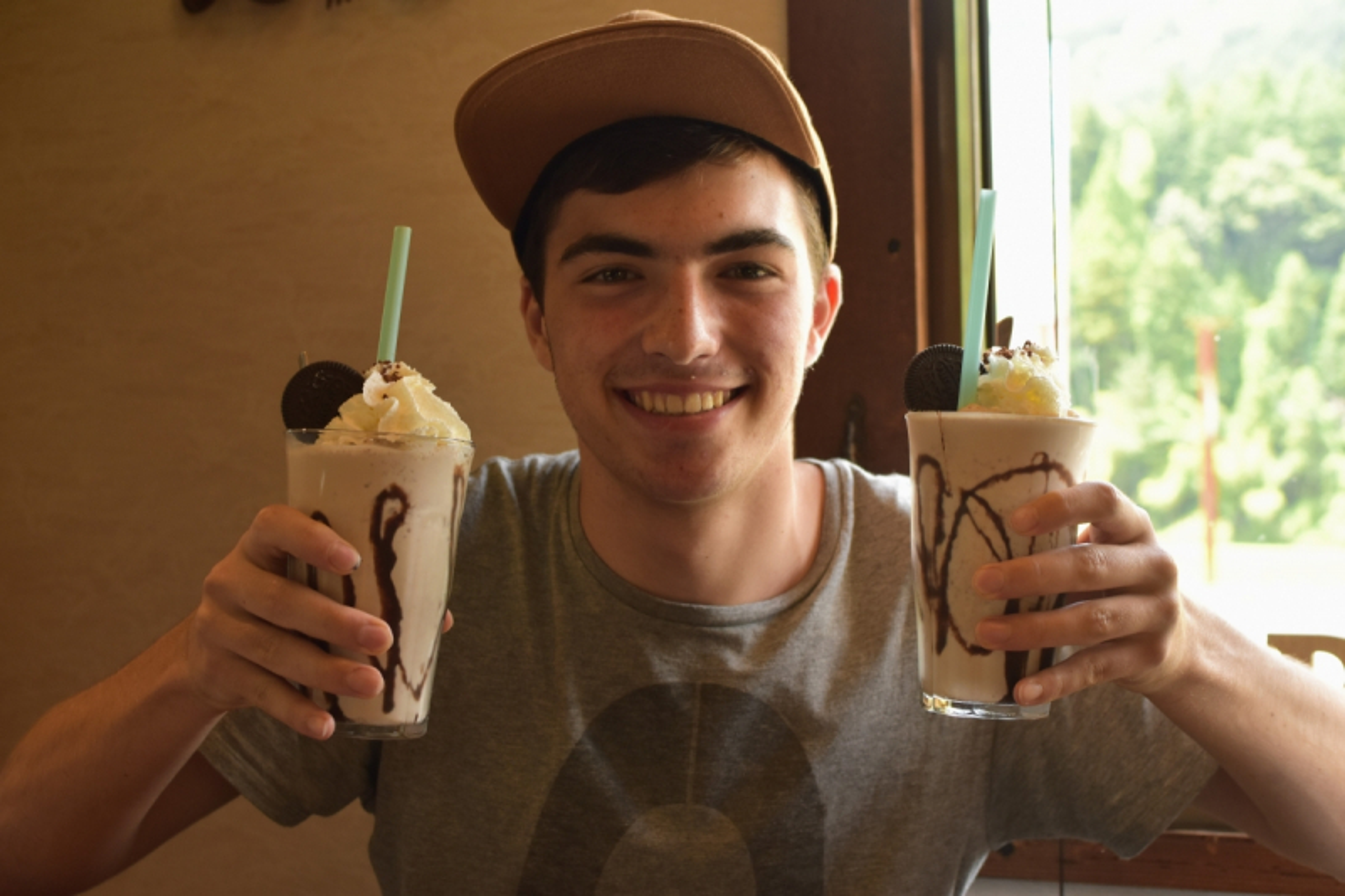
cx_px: 672
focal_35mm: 52
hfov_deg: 37.9
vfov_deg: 25.7
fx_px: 1961
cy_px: 448
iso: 400
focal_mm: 35
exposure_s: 1/80
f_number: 4.5
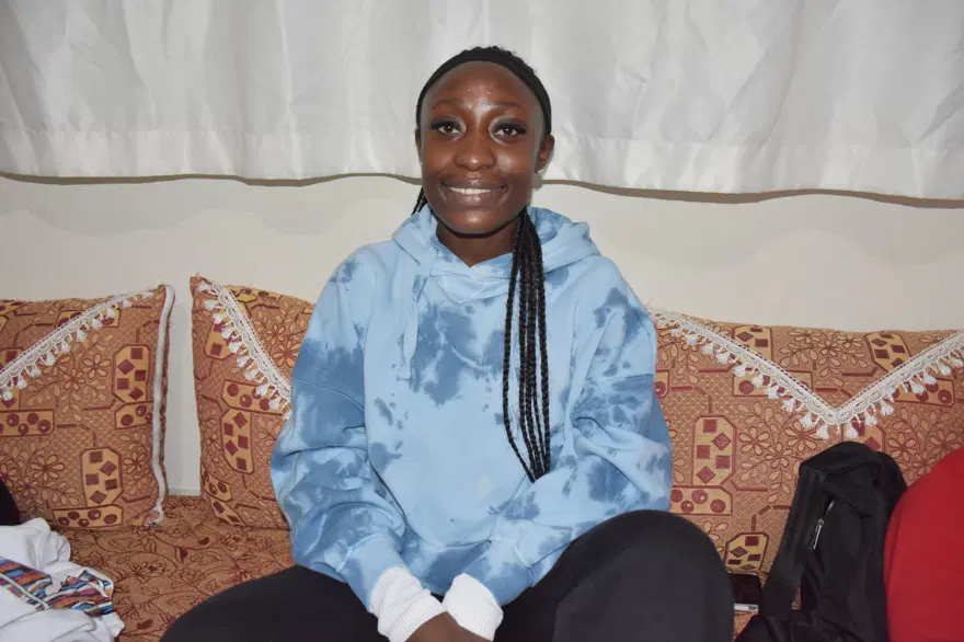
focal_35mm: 30
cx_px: 482
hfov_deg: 61.9
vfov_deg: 43.6
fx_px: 803
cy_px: 321
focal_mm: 20
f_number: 3.5
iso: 1600
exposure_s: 1/60
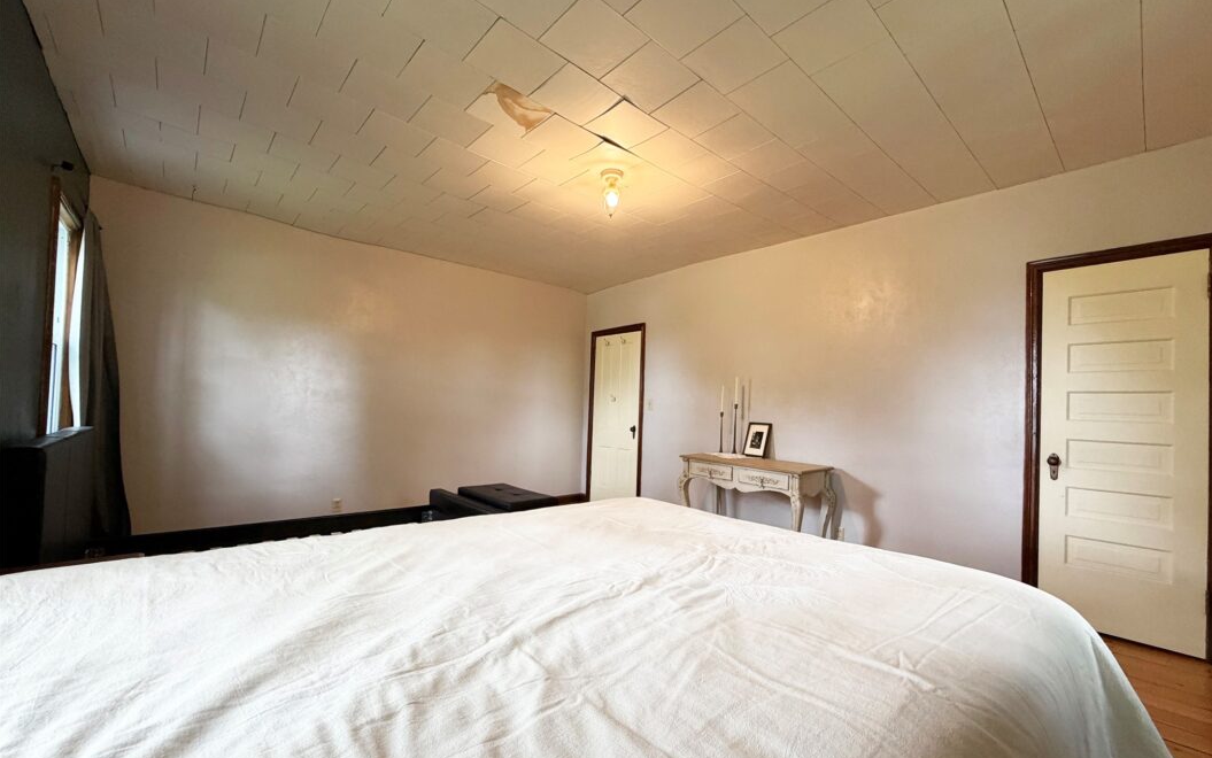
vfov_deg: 74.8
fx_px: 496
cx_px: 612
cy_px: 397
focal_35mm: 15
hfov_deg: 101.4
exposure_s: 1/60
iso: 250
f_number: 2.2
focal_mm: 2.22
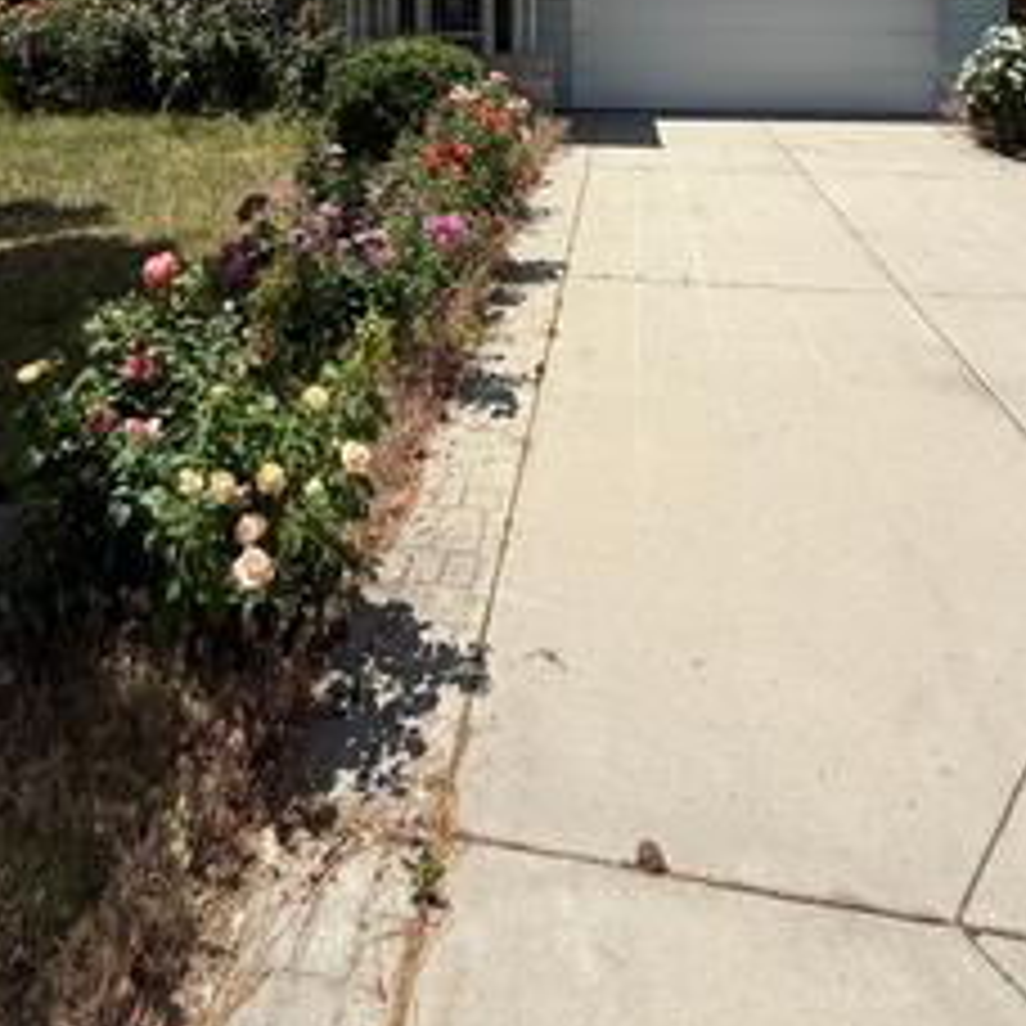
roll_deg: +1.0
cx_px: 508
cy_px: 0
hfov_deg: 60.9
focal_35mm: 26
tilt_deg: -0.3
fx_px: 872
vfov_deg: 49.6
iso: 50
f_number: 2.2
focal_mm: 2.22
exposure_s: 1/2611
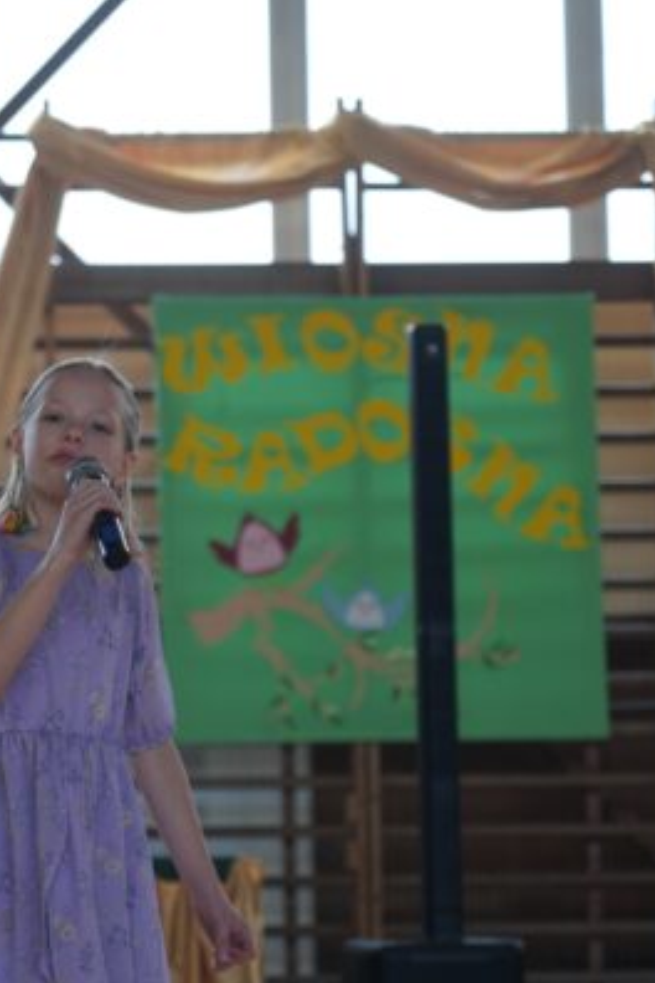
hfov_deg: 9.1
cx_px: -5
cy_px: 492
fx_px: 4093
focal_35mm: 150
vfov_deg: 13.7
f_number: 4
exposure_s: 1/160
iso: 800
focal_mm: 99
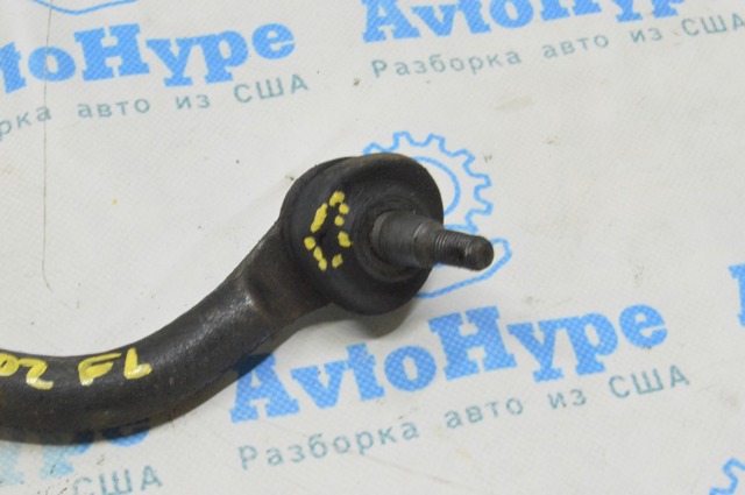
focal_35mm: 82
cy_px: 248
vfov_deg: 16.5
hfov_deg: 24.6
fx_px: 1705
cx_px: 372
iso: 6400
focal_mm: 55
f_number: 20
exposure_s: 1/15
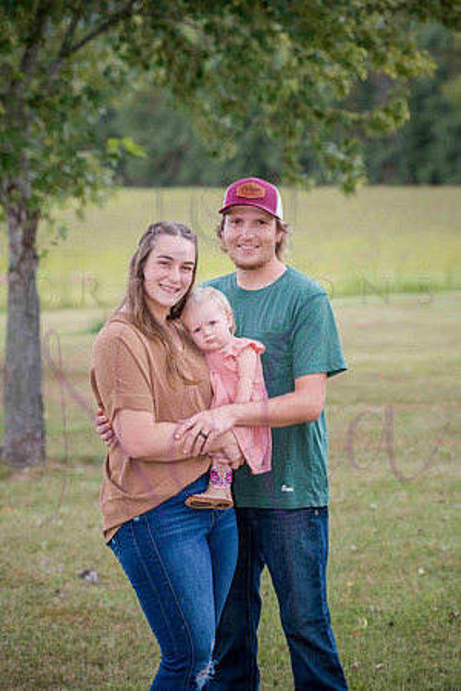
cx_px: 230
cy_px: 346
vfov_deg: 20.4
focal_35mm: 100
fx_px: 1921
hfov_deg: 13.7
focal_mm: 100
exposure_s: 1/320
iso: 400
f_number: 4.5
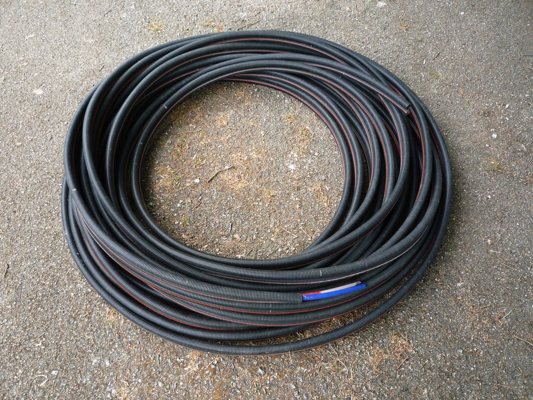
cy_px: 200
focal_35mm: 30
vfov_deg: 46.8
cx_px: 266
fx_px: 462
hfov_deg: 60.0
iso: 100
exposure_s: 1/50
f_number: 3.3
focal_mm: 5.2
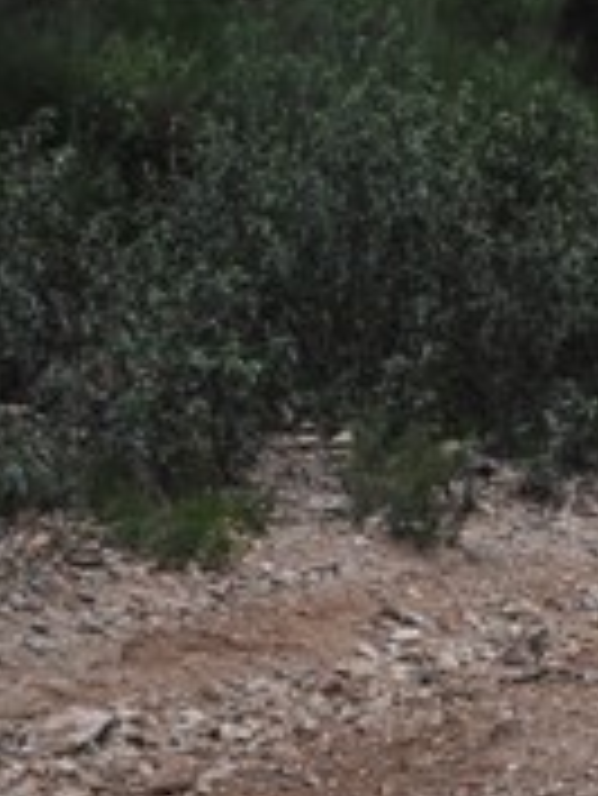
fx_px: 4877
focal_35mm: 212
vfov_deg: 9.3
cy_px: 205
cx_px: 967
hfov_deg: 6.9
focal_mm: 58
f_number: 5
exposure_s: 1/1250
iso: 400
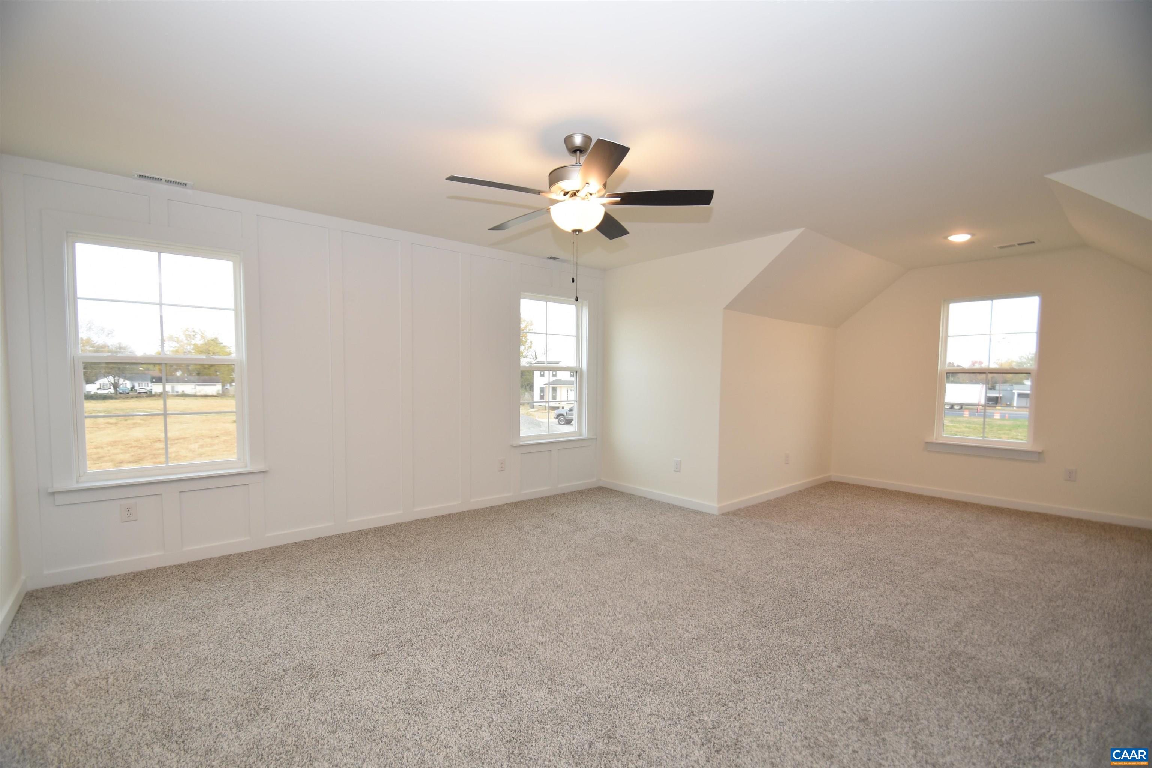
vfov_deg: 77.3
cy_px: 384
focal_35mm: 15
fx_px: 480
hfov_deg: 100.4
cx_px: 576
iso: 250
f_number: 4
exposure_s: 1/60
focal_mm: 10
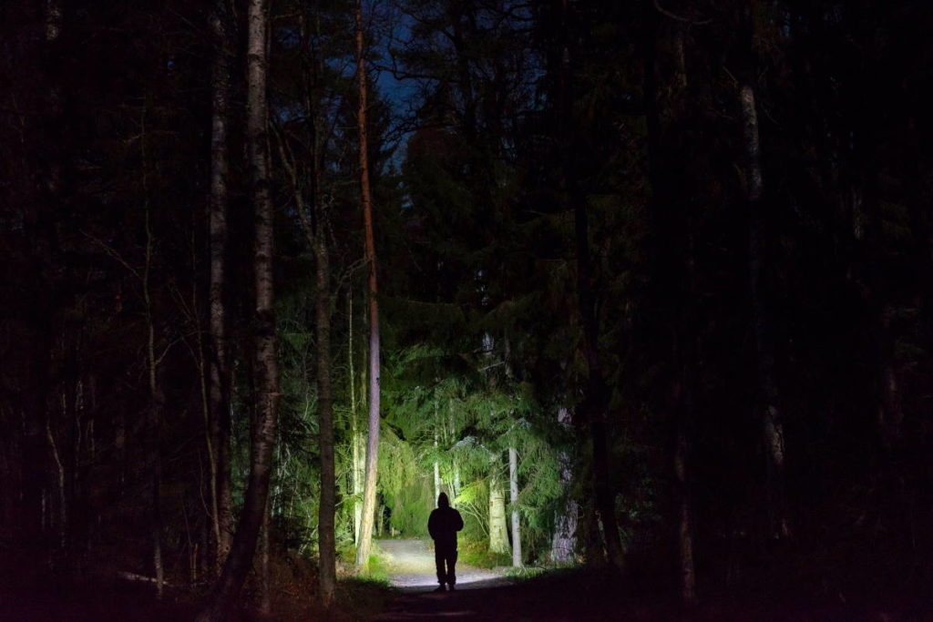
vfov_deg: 24.6
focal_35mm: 55
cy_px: 311
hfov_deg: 36.2
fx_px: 1426
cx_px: 466
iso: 1600
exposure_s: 1/1.25
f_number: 3.5
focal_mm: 55
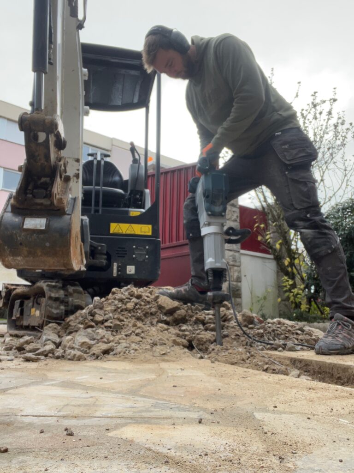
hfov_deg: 46.8
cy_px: 236
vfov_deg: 60.0
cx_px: 177
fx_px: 409
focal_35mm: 30
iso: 32
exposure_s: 1/100
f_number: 2.2
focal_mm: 2.71
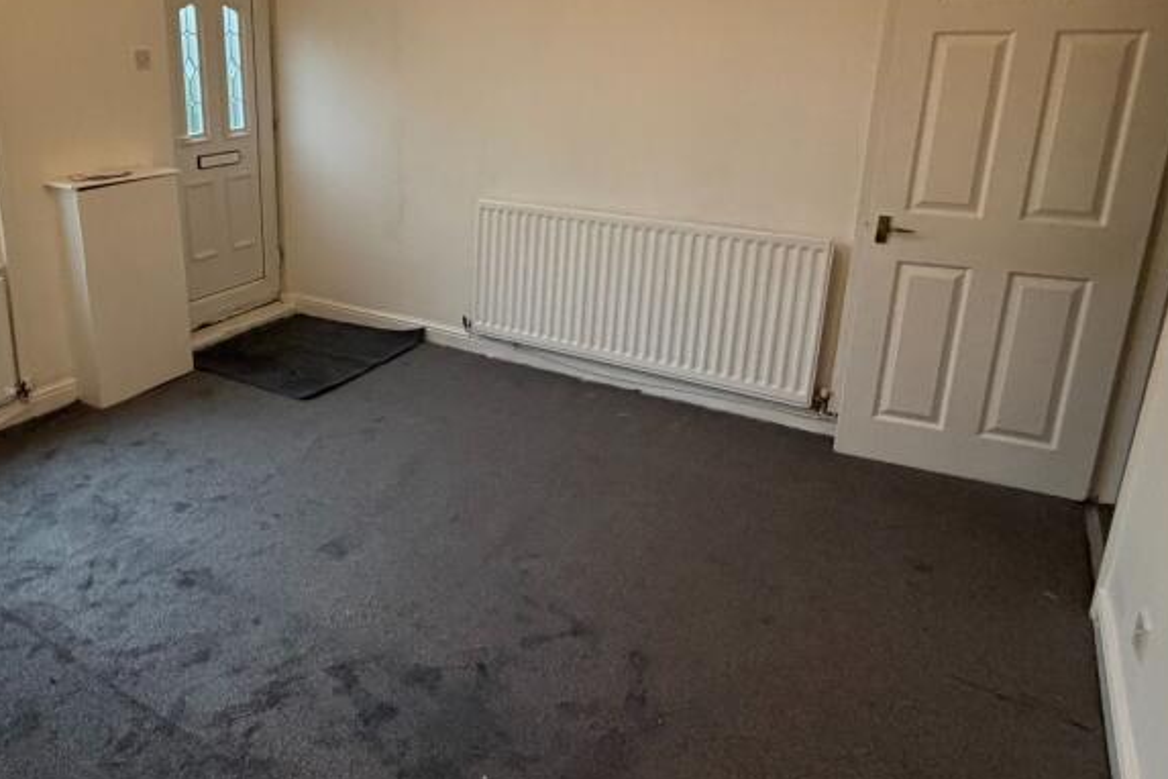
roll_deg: +0.6
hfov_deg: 67.3
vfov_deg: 48.8
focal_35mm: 26
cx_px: 381
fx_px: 843
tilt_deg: -14.7
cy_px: 269
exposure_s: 1/50
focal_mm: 2.22
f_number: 2.2
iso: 400
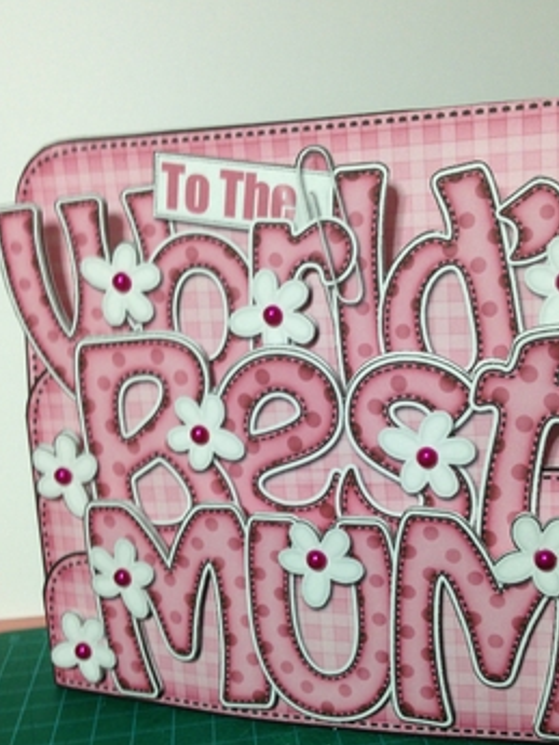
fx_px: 925
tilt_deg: -17.1
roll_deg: +5.6
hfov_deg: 33.5
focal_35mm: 43
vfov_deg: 43.7
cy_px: 423
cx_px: 340
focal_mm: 4.12
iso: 80
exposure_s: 1/20
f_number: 2.4
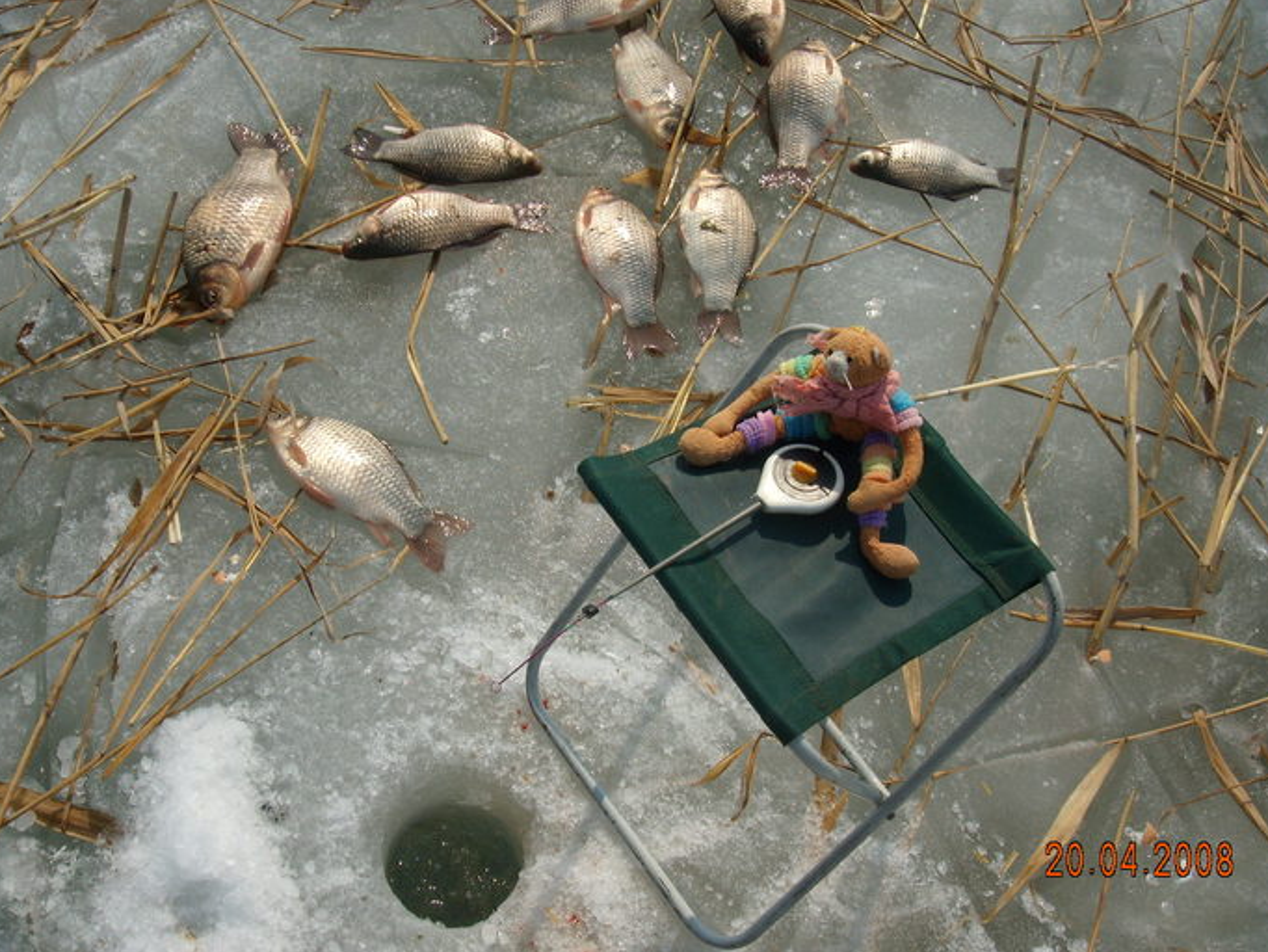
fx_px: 1429
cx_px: 638
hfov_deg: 47.8
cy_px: 473
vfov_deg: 36.8
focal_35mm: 39
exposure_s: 1/1111
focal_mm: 6.4
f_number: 5.7
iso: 64
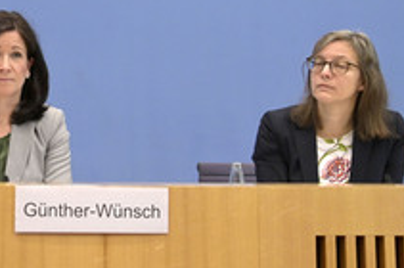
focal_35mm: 77
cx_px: -1
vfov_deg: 17.6
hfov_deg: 25.1
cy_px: 65
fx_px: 863
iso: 4000
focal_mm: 36
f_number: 5
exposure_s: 1/1000
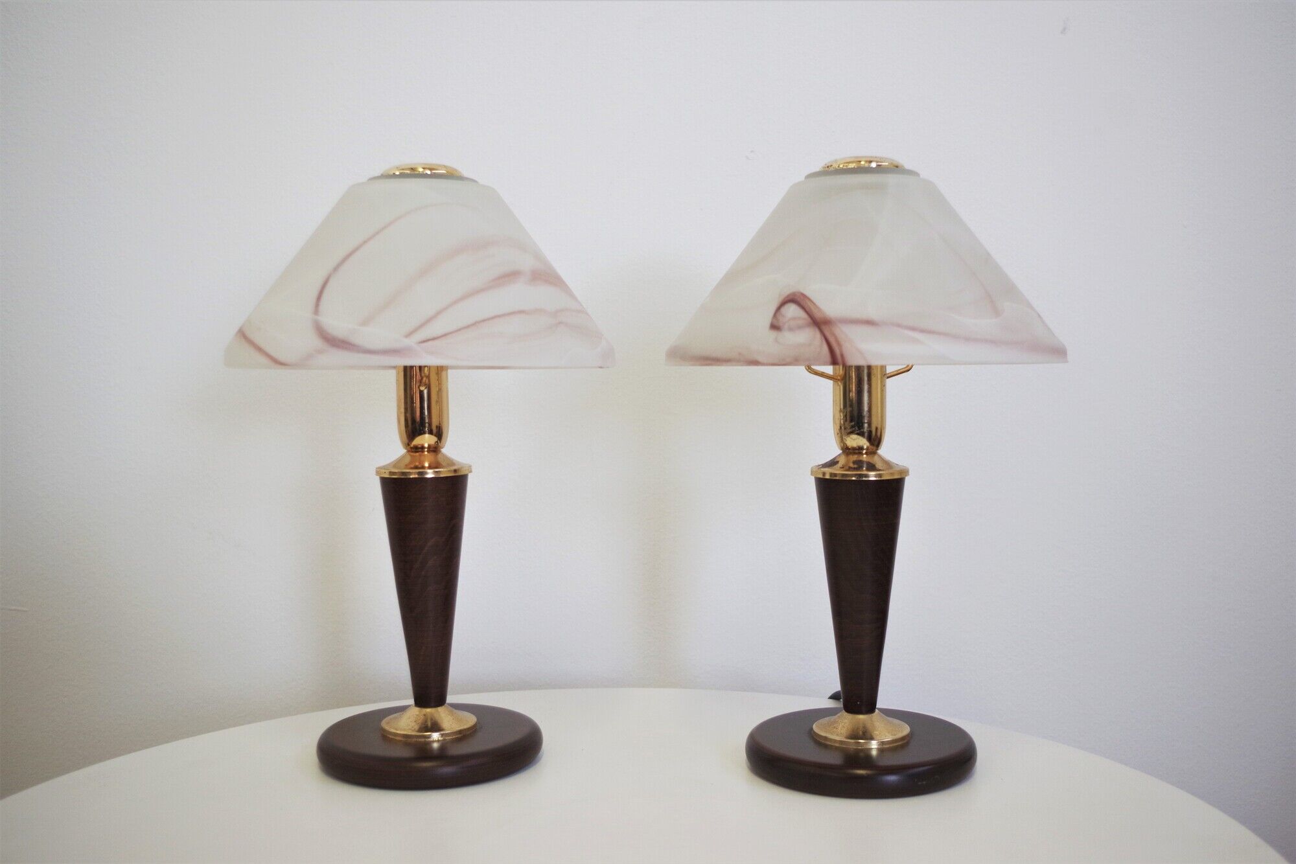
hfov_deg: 53.1
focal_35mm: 36
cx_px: 648
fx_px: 1296
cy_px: 432
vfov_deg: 36.9
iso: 200
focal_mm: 24.38
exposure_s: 1/100
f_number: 4
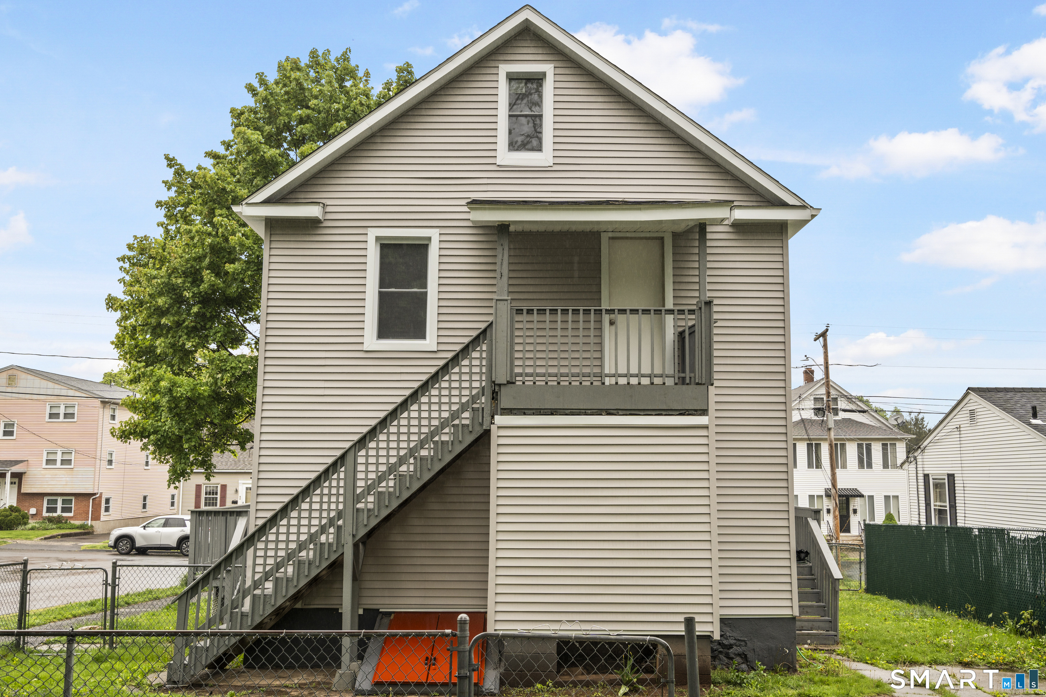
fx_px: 930
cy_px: 348
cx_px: 523
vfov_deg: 41.1
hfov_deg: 58.7
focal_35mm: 32
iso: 250
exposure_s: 1/25
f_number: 9
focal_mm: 32
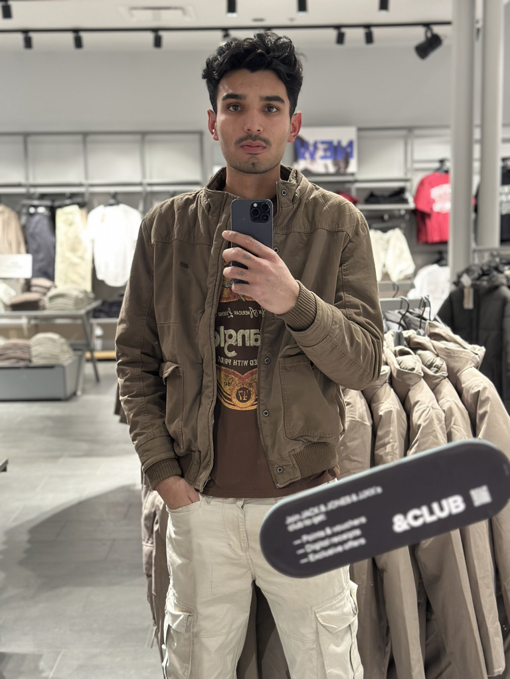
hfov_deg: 30.3
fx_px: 943
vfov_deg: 39.7
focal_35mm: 48
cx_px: 255
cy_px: 340
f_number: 1.78
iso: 250
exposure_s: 1/60
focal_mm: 6.86
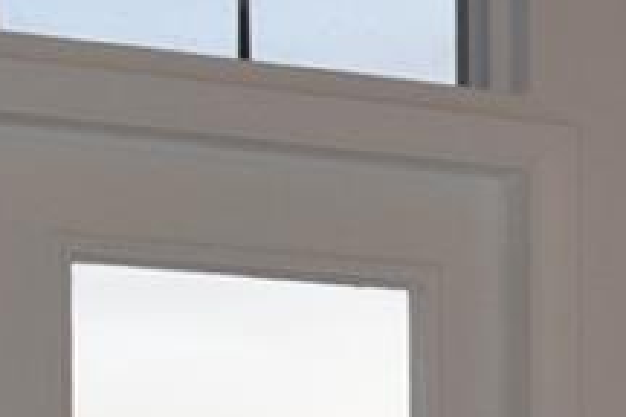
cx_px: 1403
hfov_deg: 9.4
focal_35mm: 200
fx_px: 3478
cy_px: 930
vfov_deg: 6.6
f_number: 5
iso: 800
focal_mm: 18
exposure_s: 1/100
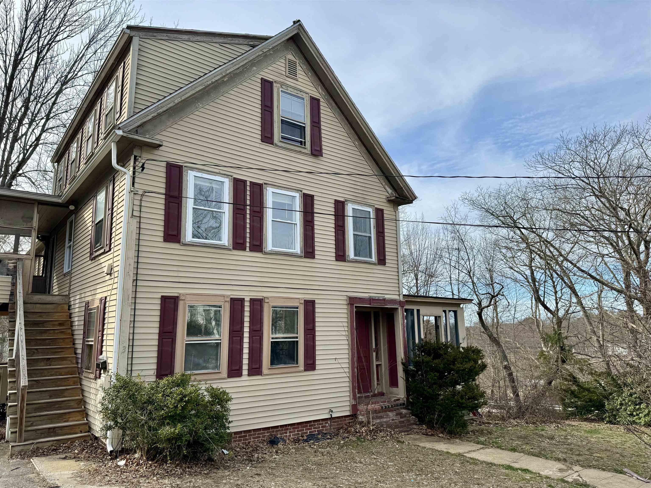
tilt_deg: +9.9
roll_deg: +1.0
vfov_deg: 56.8
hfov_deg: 71.6
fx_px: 451
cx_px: 326
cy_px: 244
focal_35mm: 24
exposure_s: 1/3247
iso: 80
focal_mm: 6.86
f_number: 1.78
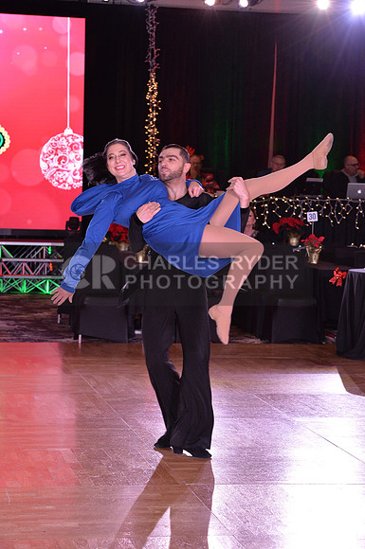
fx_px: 1708
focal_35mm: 112
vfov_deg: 18.3
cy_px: 274
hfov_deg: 12.2
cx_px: 182
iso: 2000
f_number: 7.1
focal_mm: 112
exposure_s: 1/250
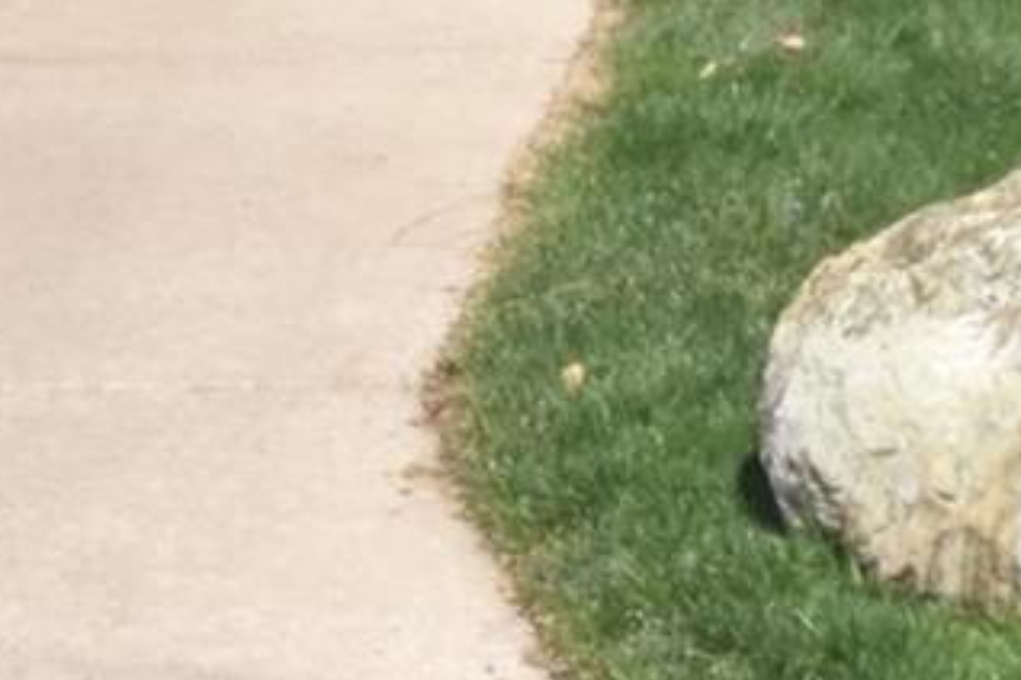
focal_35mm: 174
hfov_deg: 11.7
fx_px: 4934
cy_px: -489
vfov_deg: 7.7
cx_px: 1056
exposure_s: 1/200
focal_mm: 18
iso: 720
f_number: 25
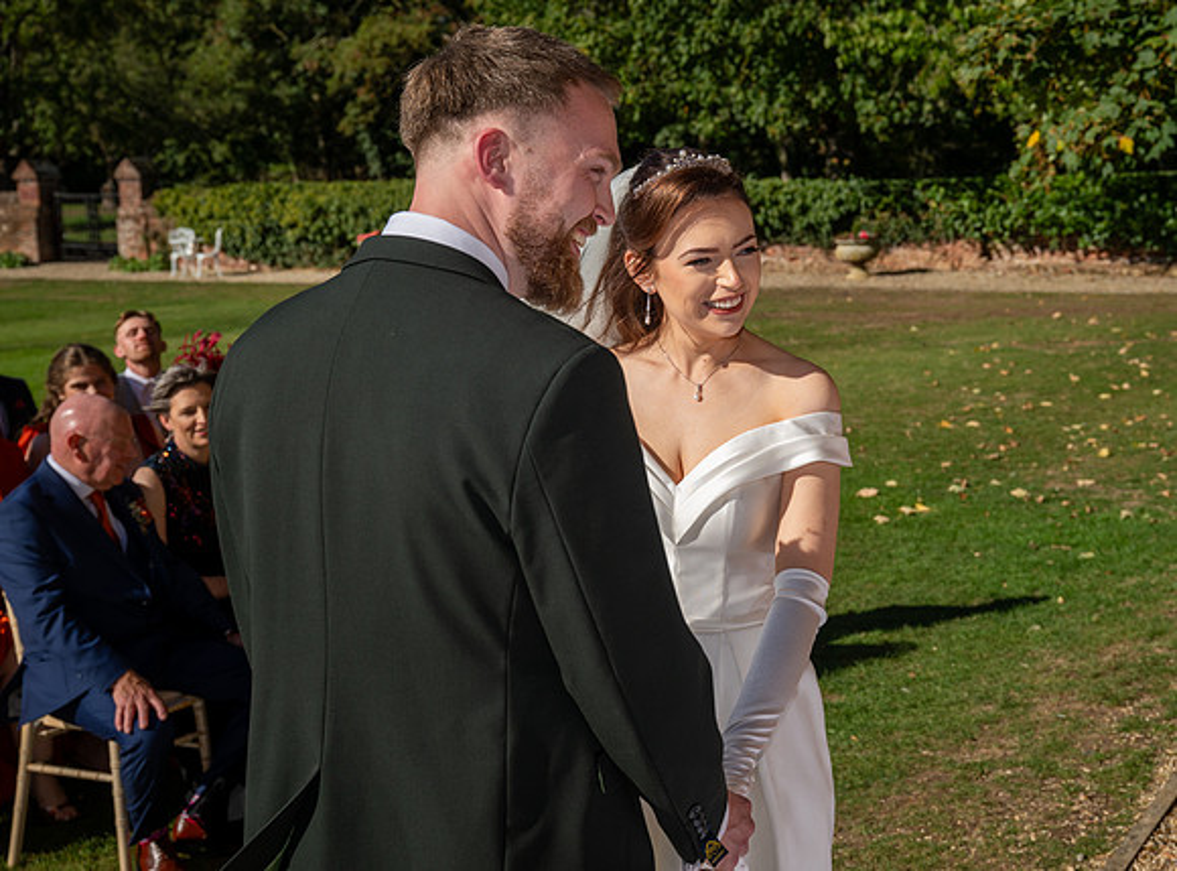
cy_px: 406
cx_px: 697
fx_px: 1781
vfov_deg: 27.5
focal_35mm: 53
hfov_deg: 36.4
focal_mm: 46
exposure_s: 1/500
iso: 80
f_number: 6.3
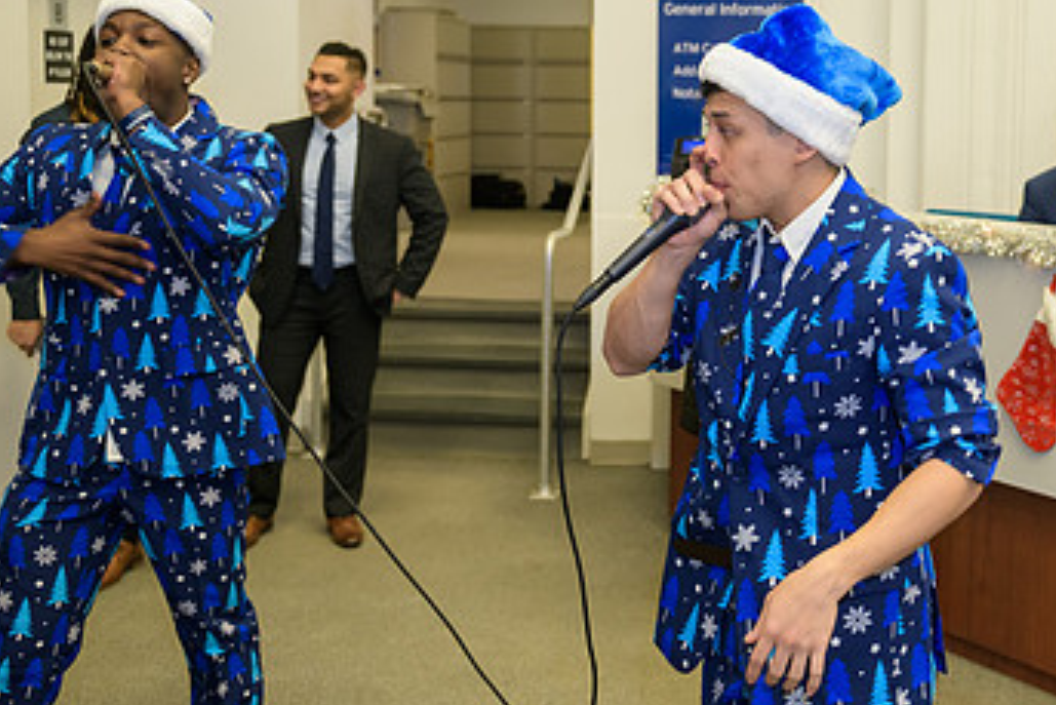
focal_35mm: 49
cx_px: 776
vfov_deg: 27.3
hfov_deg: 39.4
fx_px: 1438
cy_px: 217
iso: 1000
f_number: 3.2
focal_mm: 29
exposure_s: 1/125
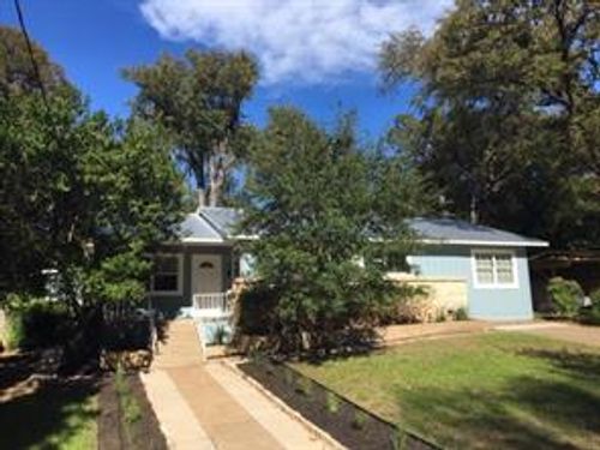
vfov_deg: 48.2
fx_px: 503
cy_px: 225
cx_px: 300
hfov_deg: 61.7
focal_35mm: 29
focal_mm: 4.15
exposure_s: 1/1603
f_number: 2.2
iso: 25
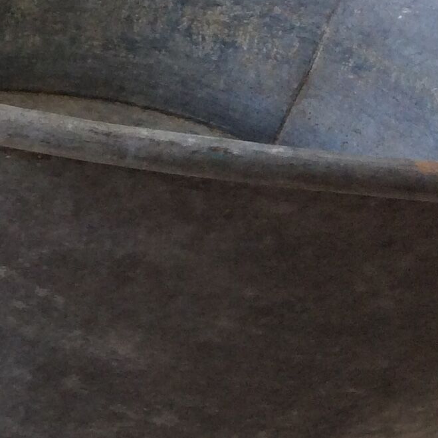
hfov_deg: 13.8
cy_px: 277
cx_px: -383
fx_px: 1589
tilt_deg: -35.7
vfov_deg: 15.7
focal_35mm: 111
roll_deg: -5.2
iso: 40
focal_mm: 3.3
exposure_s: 1/50
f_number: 2.4
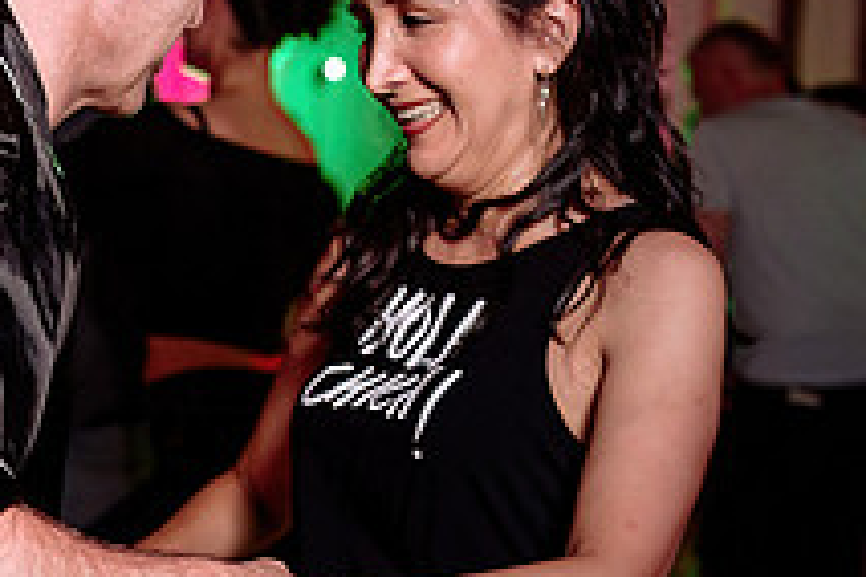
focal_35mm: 109
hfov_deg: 18.6
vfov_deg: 12.5
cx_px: 159
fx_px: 2622
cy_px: 433
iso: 800
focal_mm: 40
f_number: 2.8
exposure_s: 1/100
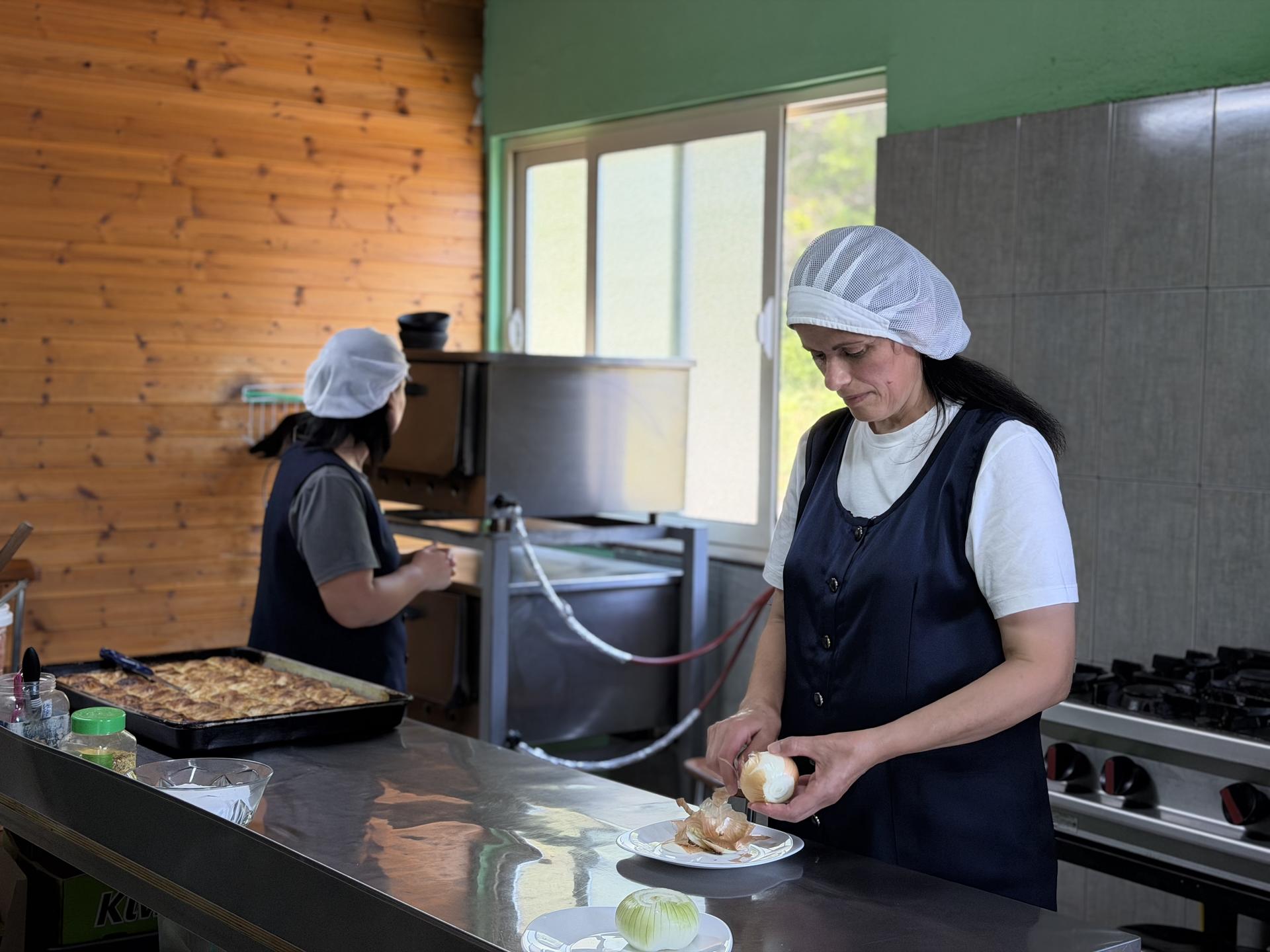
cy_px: 476
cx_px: 635
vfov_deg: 30.3
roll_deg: -1.0
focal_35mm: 48
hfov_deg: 39.7
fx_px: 1761
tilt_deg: -3.7
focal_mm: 6.76
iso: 50
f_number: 1.78
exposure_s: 1/151
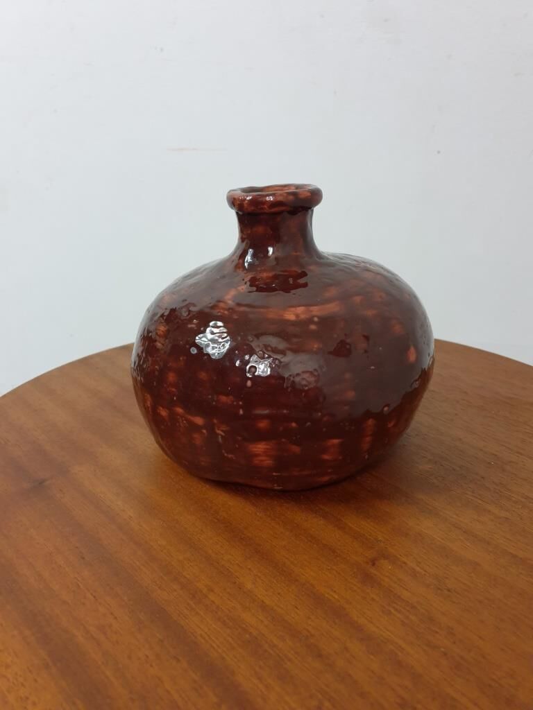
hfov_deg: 53.1
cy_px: 355
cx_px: 266
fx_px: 534
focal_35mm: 26
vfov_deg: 67.3
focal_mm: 4.3
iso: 320
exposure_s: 1/33
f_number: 1.5
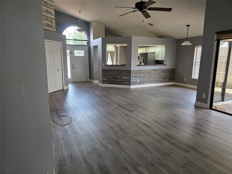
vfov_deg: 58.9
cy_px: 87
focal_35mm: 23
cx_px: 116
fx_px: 154
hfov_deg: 73.9
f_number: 1.7
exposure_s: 1/120
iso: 160
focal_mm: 6.3
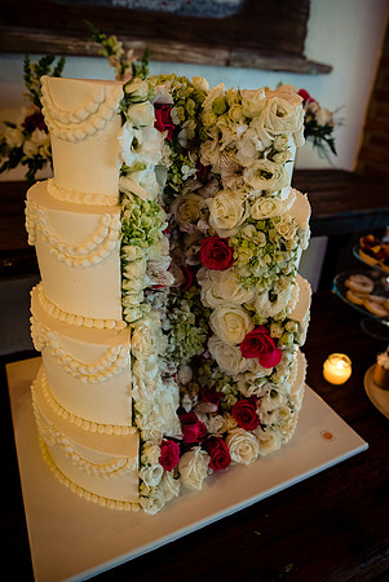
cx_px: 194
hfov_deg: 53.2
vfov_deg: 73.7
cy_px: 291
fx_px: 388
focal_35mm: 24
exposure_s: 1/100
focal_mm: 24
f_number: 2.8
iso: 1600
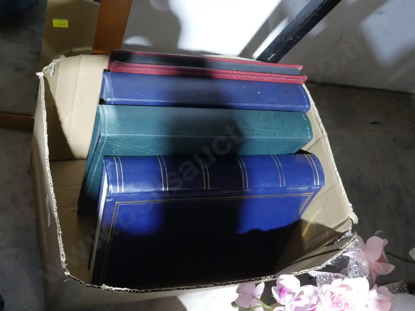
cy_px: 156
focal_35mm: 40
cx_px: 208
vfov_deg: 36.0
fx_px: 480
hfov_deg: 46.8
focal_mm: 20
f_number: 5.6
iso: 3200
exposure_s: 1/20
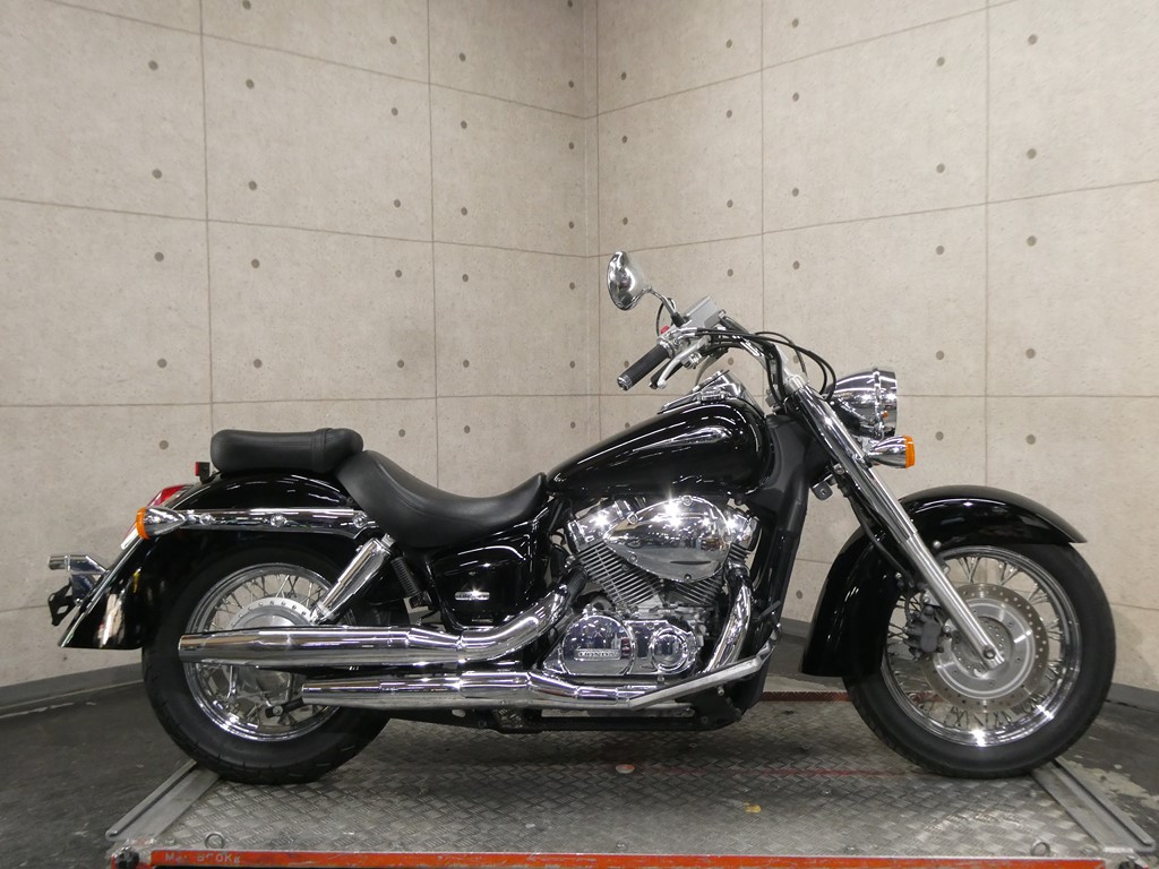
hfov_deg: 55.4
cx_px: 580
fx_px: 1105
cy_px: 434
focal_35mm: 33
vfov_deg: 42.9
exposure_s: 1/80
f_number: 3.6
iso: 400
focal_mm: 5.8
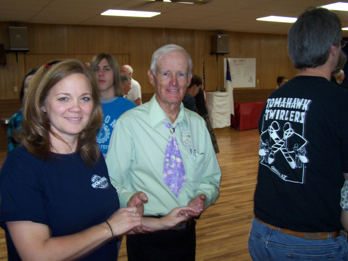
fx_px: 382
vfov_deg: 37.7
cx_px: 174
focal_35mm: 38
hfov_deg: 49.0
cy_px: 130
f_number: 2.8
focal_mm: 6.3
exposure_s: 1/60
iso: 140
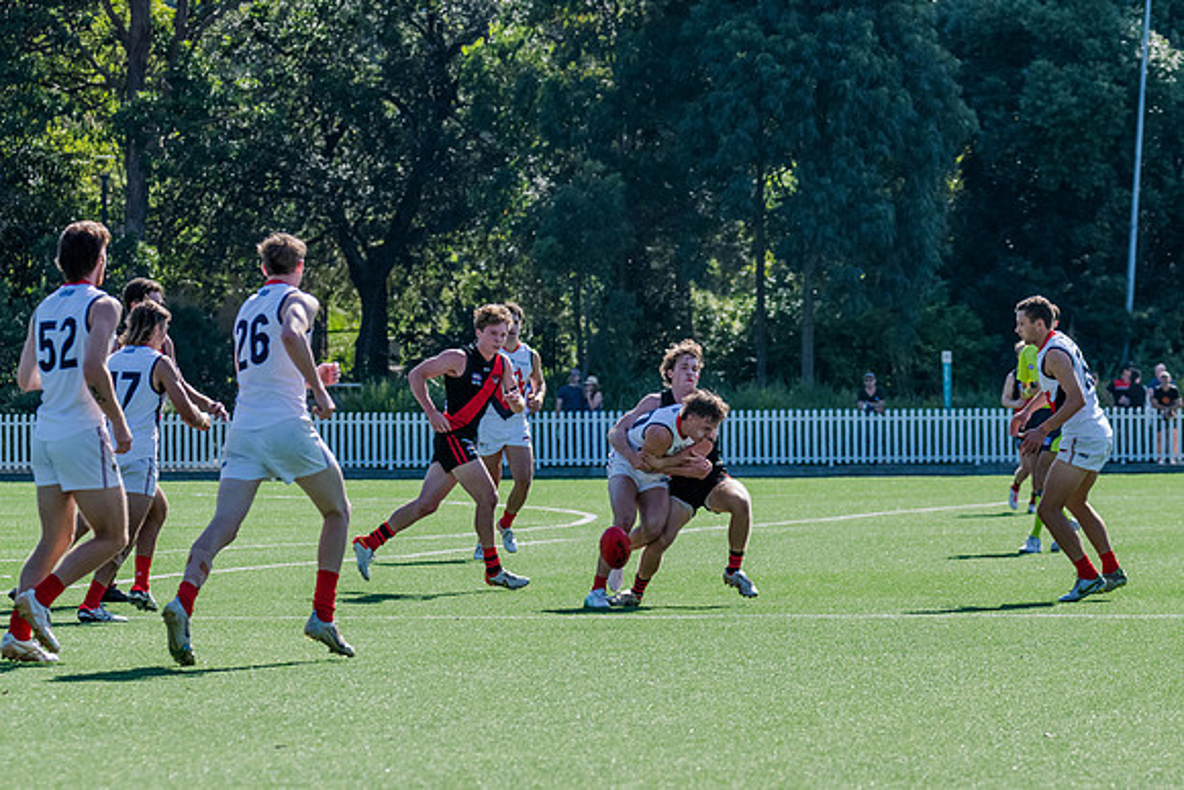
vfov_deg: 6.5
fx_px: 6914
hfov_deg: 9.8
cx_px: 723
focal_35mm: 210
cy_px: 429
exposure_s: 1/1600
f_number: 8
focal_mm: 170
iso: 800
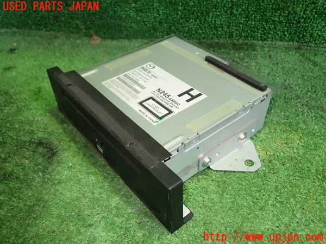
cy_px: 122
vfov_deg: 44.2
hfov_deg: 56.8
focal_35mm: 32
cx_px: 163
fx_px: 301
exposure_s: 1/30
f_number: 2.4
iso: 320
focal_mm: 5.79
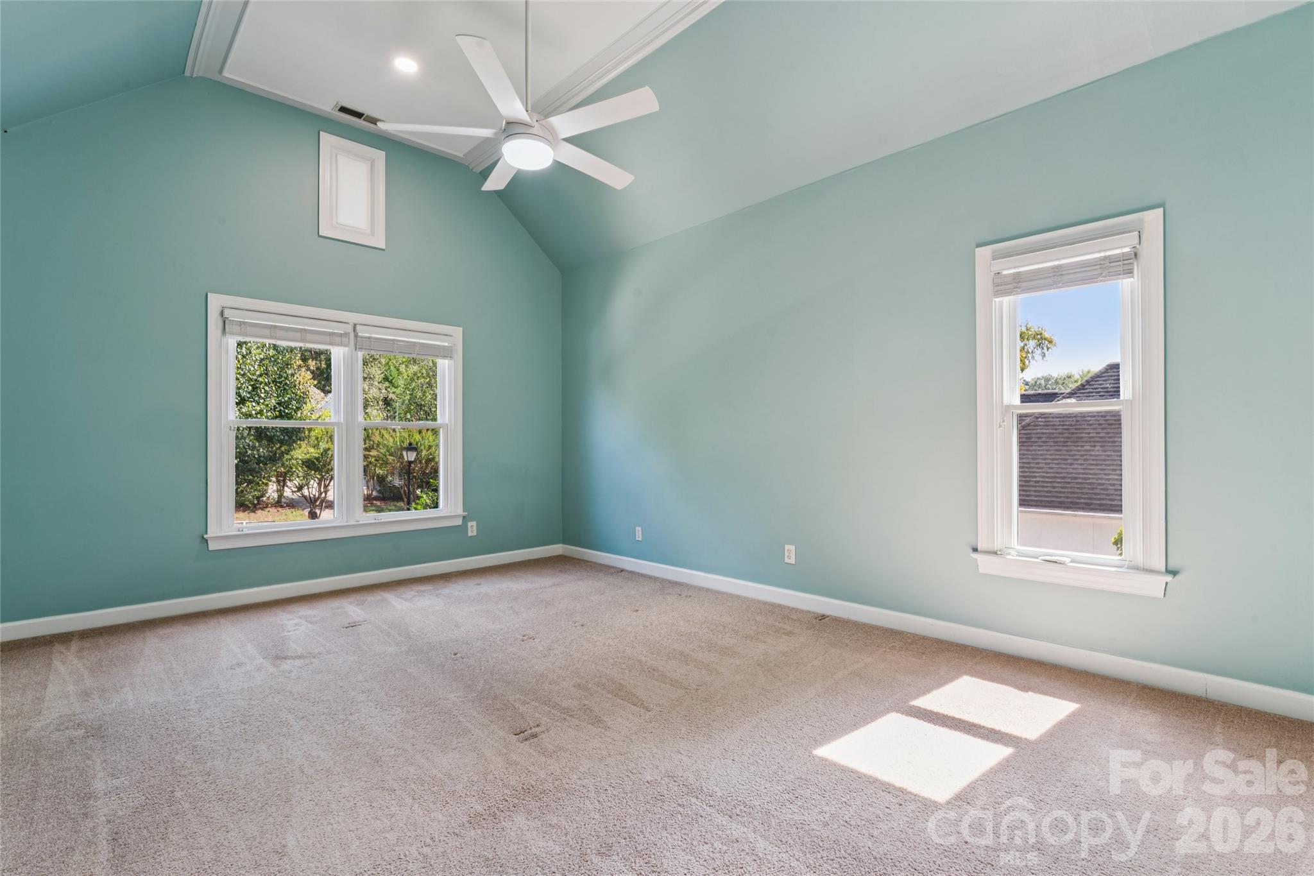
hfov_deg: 95.0
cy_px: 438
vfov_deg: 72.0
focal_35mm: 16
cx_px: 657
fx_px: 602
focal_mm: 16.5
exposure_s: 1/3.33
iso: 100
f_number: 13
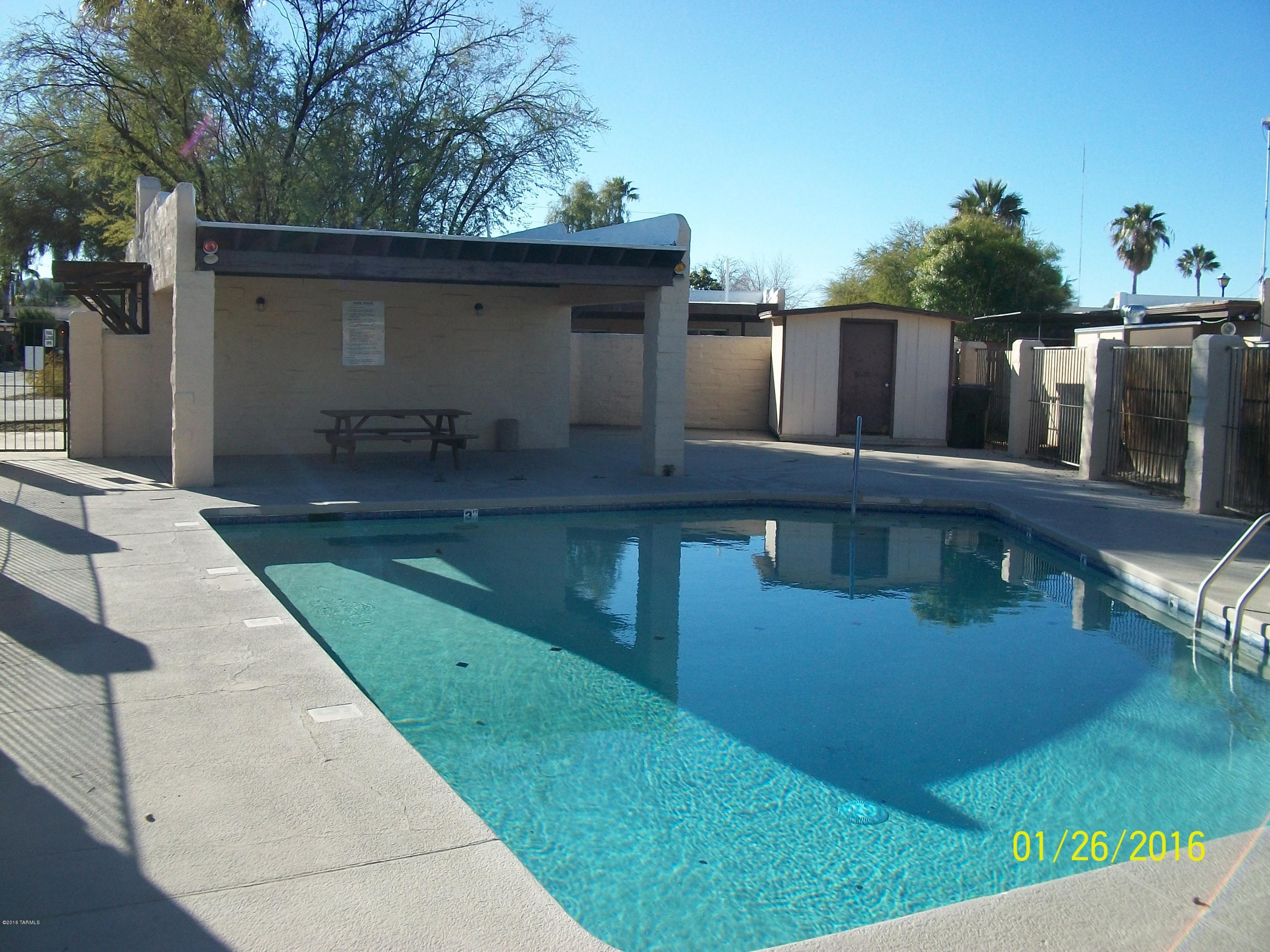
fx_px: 1174
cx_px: 635
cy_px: 476
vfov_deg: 44.2
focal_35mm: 32
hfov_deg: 56.8
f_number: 5.5
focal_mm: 5.7
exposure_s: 1/250
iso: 80
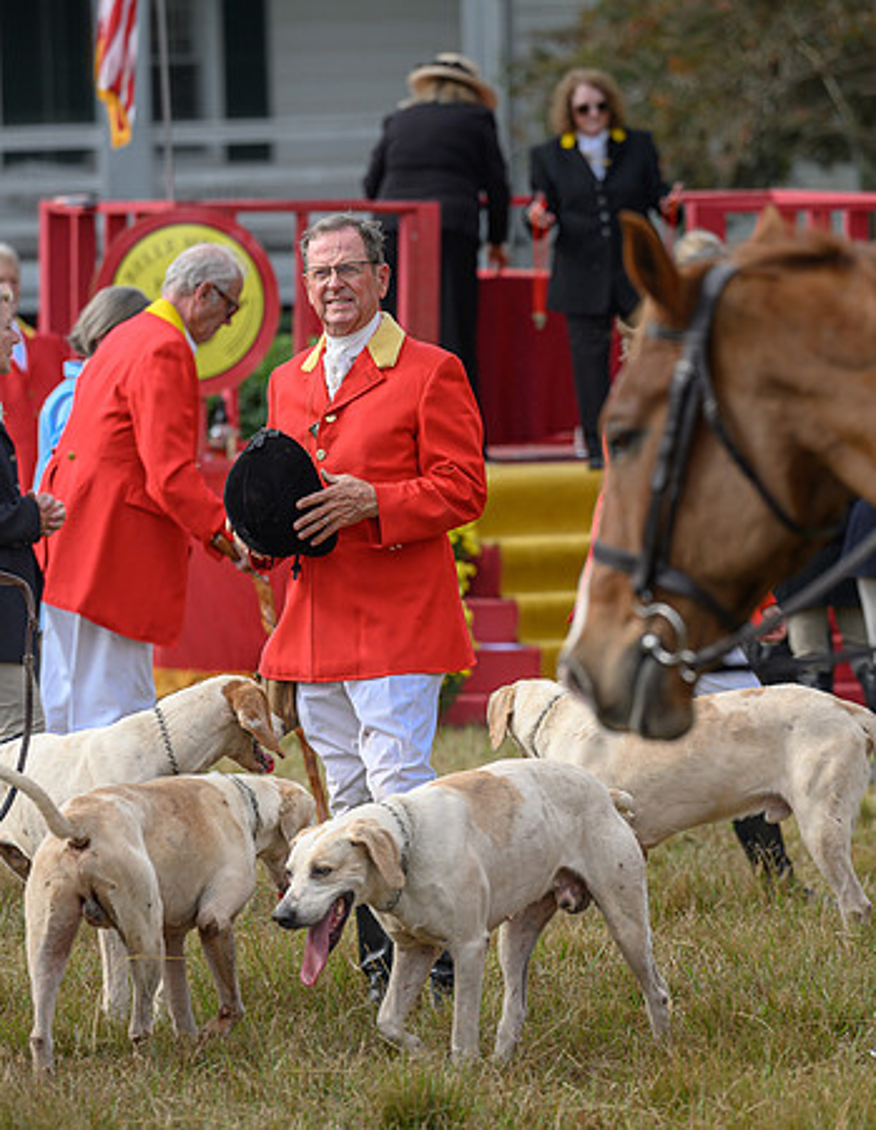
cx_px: 431
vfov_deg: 6.7
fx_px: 9710
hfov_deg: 5.2
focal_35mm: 294
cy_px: 578
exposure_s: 1/400
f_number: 4.5
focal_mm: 200
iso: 200
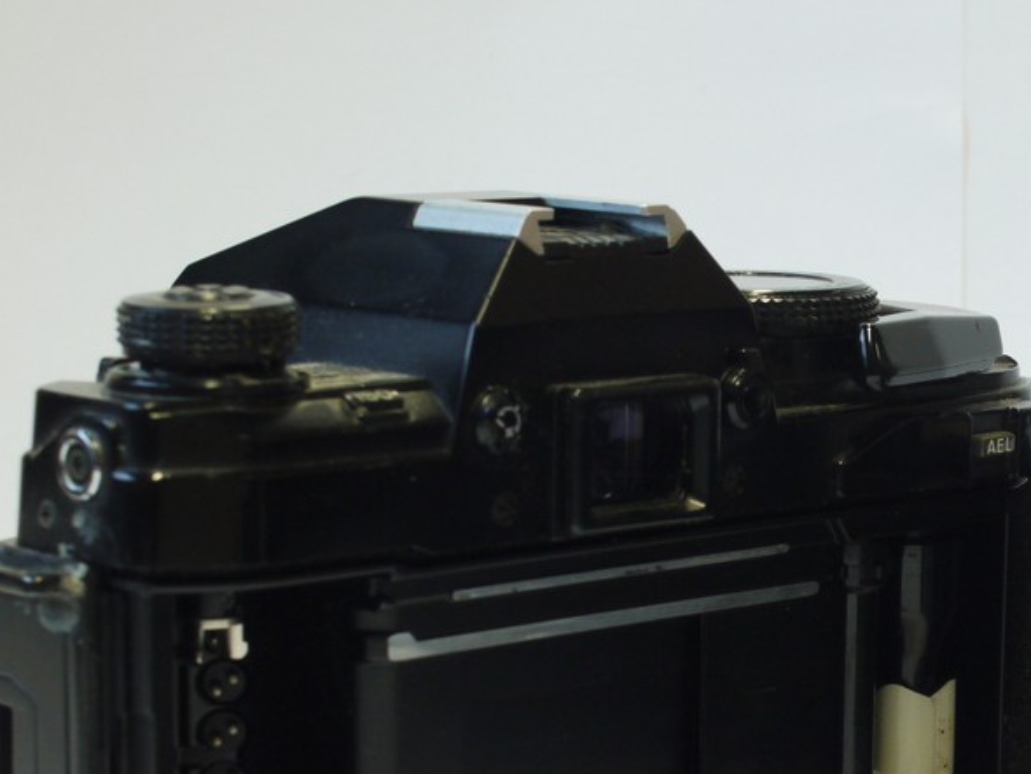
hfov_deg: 16.0
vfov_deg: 12.1
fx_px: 3635
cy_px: 601
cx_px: 832
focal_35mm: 122
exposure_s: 1/15
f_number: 8
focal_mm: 30
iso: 400
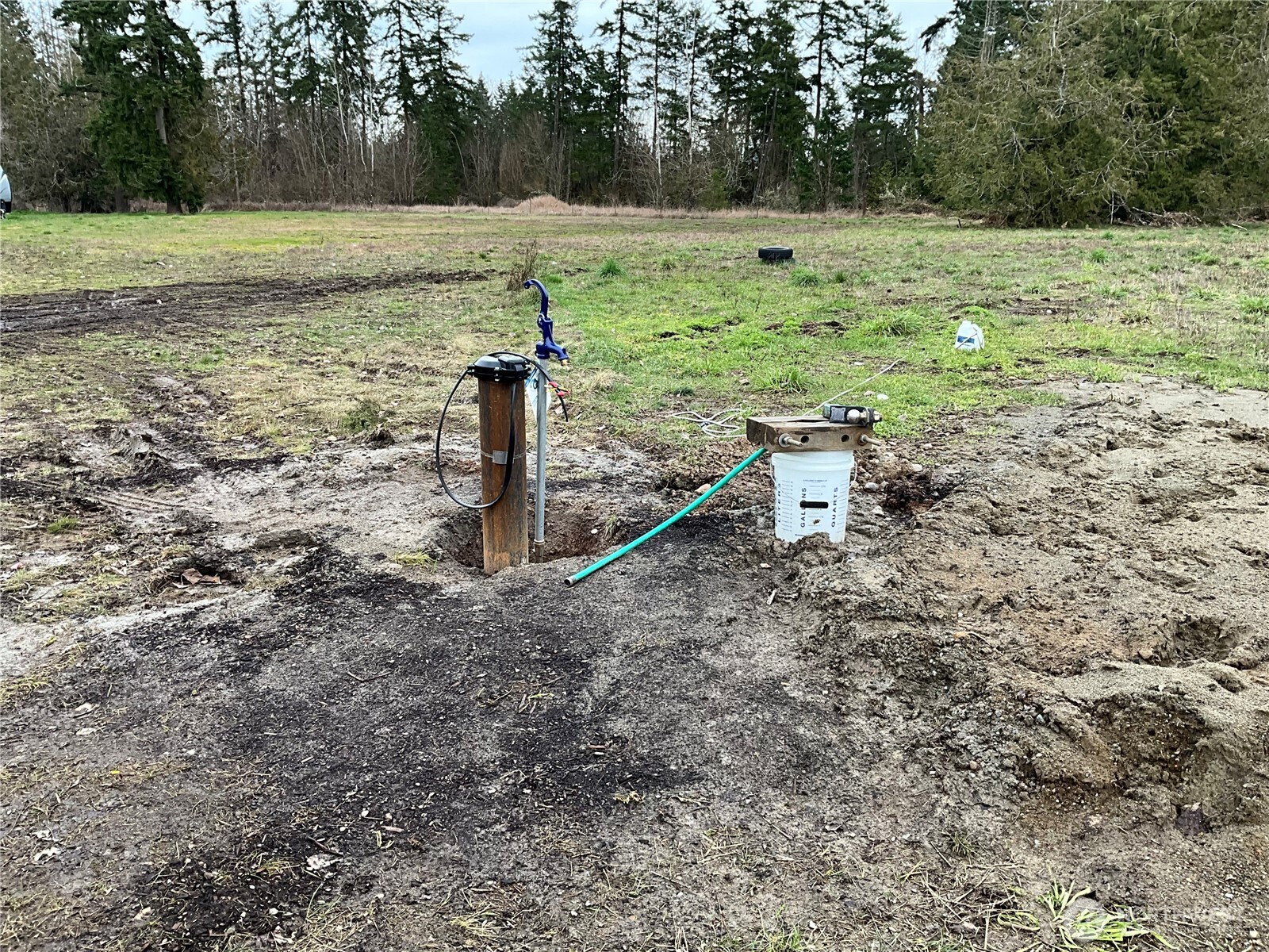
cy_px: 476
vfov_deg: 48.2
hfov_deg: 61.7
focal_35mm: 29
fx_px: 1063
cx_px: 634
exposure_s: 1/122
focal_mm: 3
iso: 32
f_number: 1.8
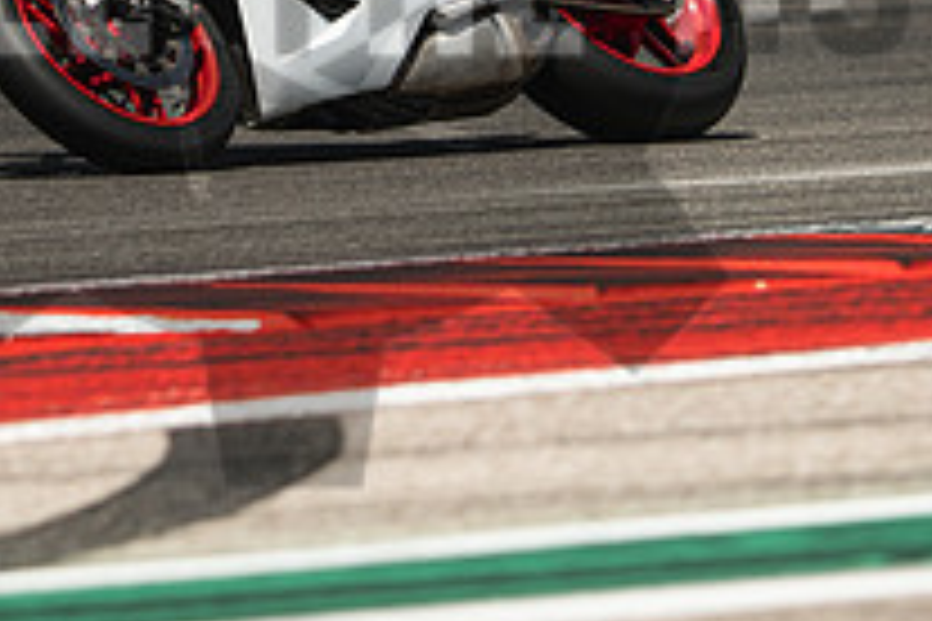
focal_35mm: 840
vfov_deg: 1.6
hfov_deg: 2.5
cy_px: -61
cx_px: 293
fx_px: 21745
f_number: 2.5
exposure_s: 1/2000
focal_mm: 200
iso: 160
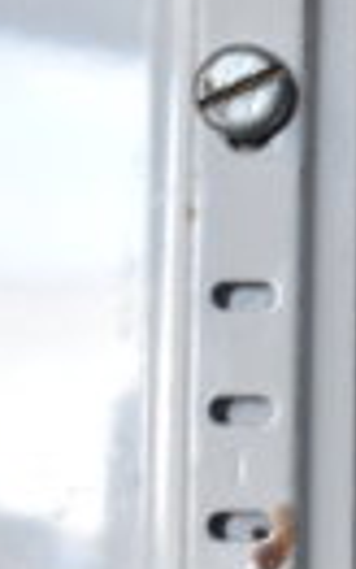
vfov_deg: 16.3
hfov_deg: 9.2
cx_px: 864
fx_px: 1985
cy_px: 363
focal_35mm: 128
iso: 250
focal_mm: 18
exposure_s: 1/30
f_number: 3.5
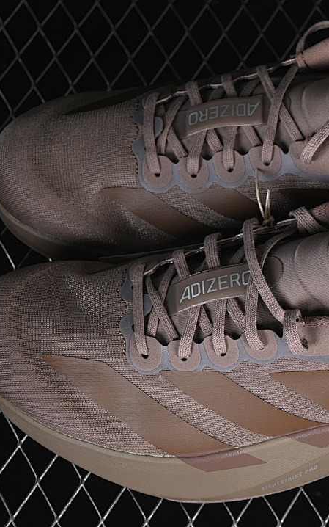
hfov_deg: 11.3
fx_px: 1649
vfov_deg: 18.1
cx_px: 282
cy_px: 264
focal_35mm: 115
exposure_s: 1/60
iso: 160
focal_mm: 50
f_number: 6.3
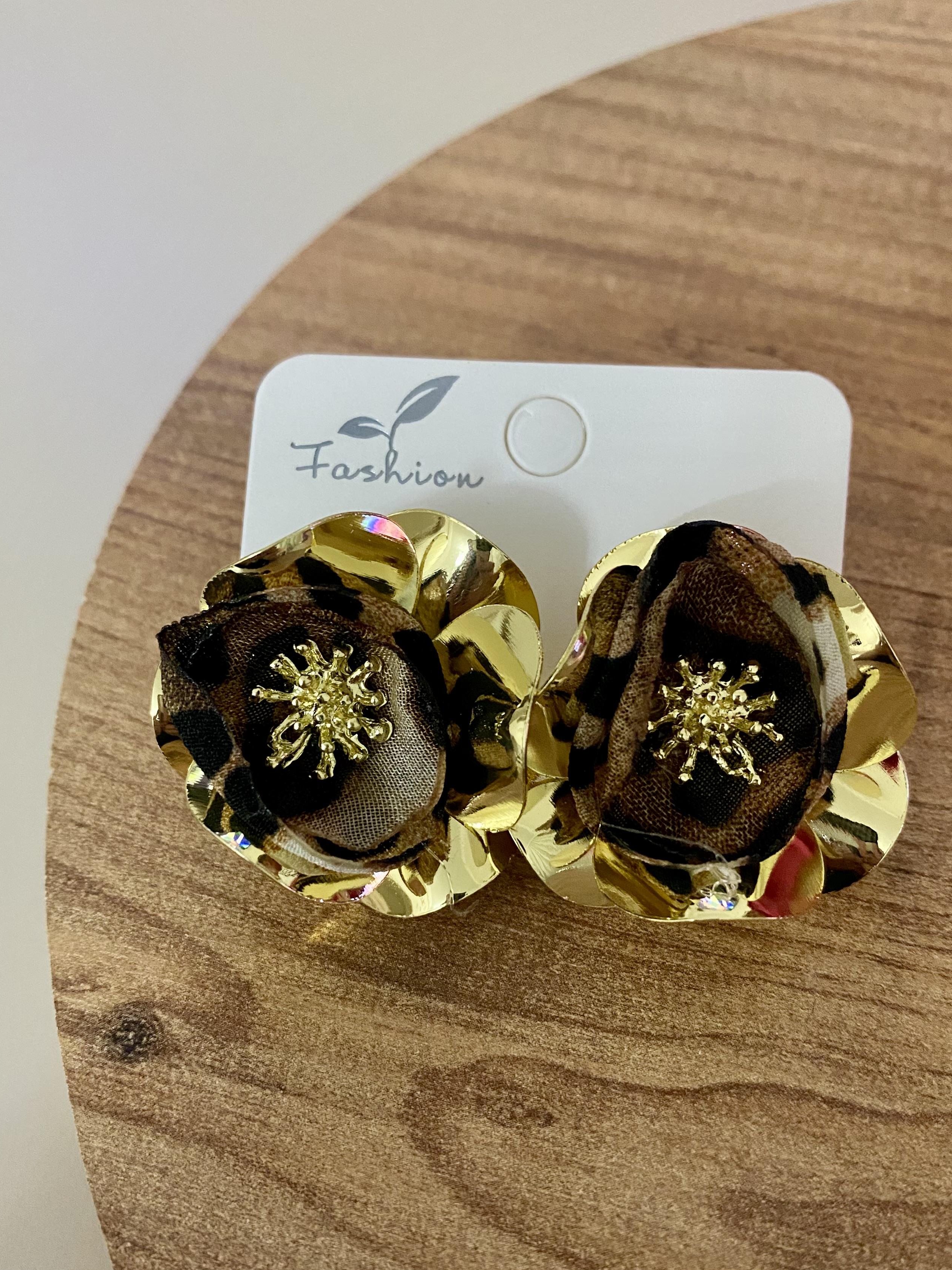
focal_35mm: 30
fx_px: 1100
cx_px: 453
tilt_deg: -58.0
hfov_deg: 46.8
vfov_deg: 59.6
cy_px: 736
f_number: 1.8
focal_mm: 4.25
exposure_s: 1/25
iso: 500
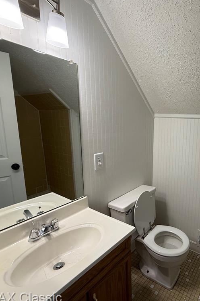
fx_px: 167
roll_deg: -1.7
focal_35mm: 20
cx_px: 168
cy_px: 152
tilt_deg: -10.3
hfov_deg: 56.1
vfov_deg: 84.0
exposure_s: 1/120
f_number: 2.2
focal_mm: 2.22
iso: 125
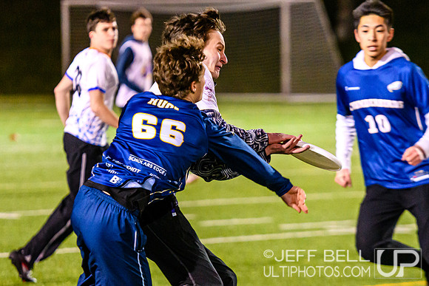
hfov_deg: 6.5
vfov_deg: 4.3
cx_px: 188
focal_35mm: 317
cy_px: 139
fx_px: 3774
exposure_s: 1/800
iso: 3200
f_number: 3.2
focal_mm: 165
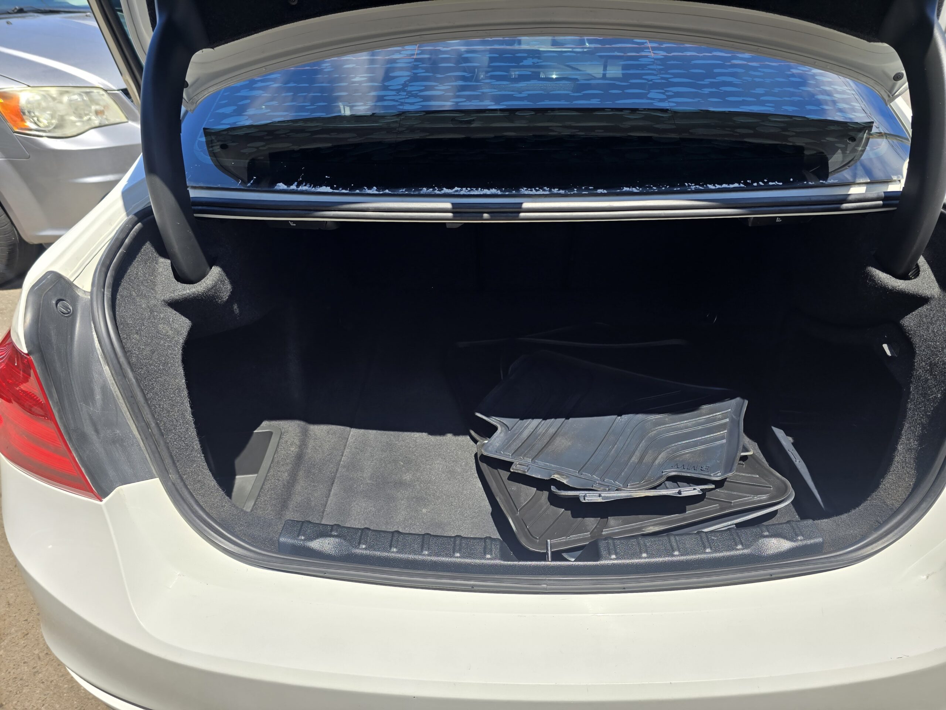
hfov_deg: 73.9
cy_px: 355
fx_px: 629
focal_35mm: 23
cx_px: 473
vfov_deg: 58.9
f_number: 1.7
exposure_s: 1/466
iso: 12
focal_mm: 6.3
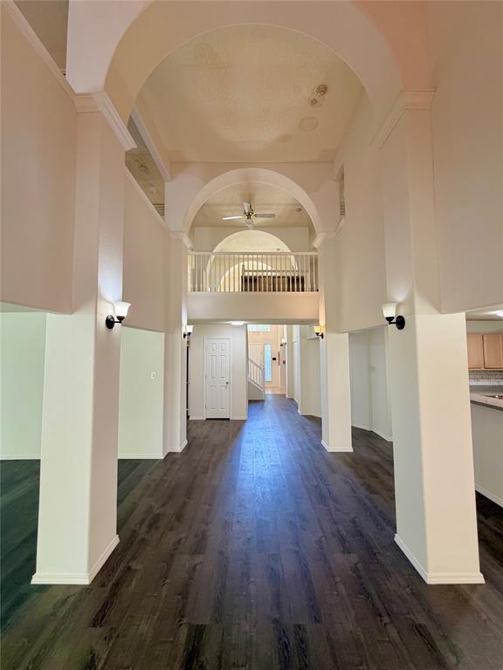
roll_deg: +0.0
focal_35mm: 14
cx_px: 252
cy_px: 335
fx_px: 271
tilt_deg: +4.1
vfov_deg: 102.1
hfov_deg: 85.7
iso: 160
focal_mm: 2.22
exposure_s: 1/60
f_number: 2.2
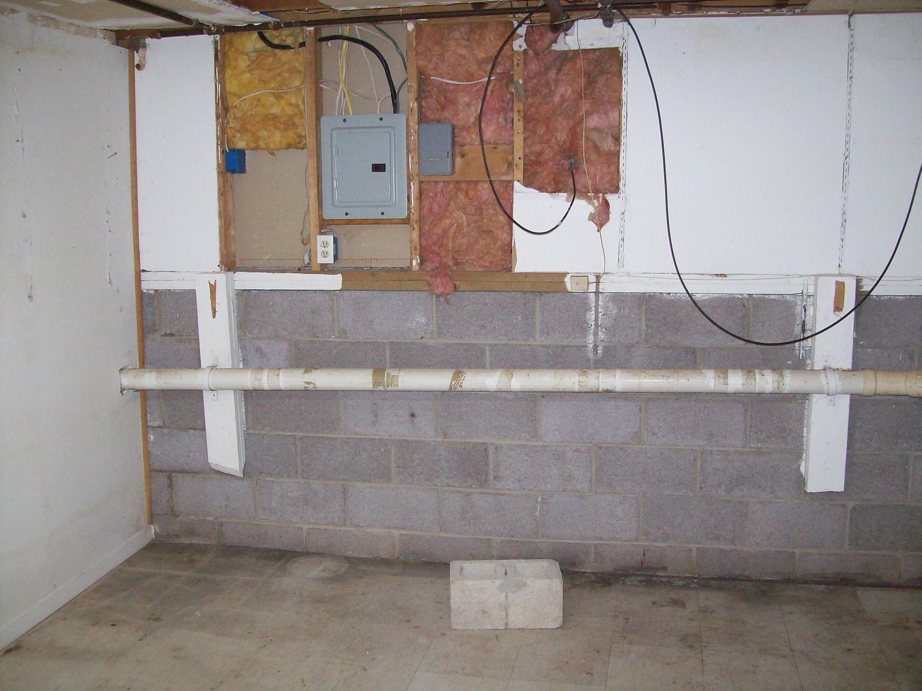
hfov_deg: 51.4
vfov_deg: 39.7
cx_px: 461
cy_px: 346
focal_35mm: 36
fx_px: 959
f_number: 2.7
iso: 200
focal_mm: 6
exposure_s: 1/64
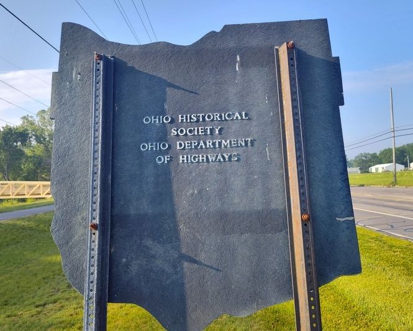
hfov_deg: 64.0
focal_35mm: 27
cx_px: 219
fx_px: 330
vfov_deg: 53.1
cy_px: 179
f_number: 1.8
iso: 100
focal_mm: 5.56
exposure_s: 1/912
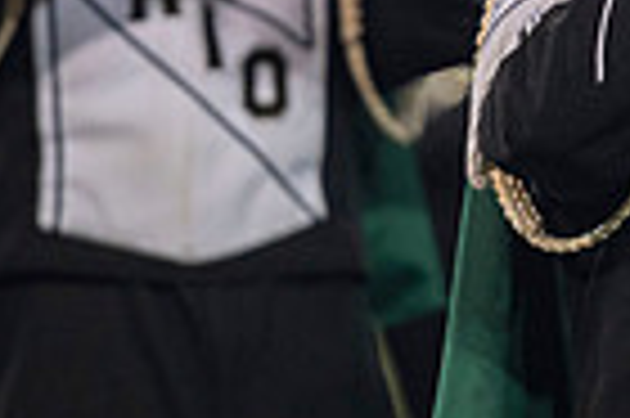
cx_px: 900
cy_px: -310
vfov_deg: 1.7
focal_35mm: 785
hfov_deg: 2.6
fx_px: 13721
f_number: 2.8
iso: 1000
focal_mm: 190
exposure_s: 1/500
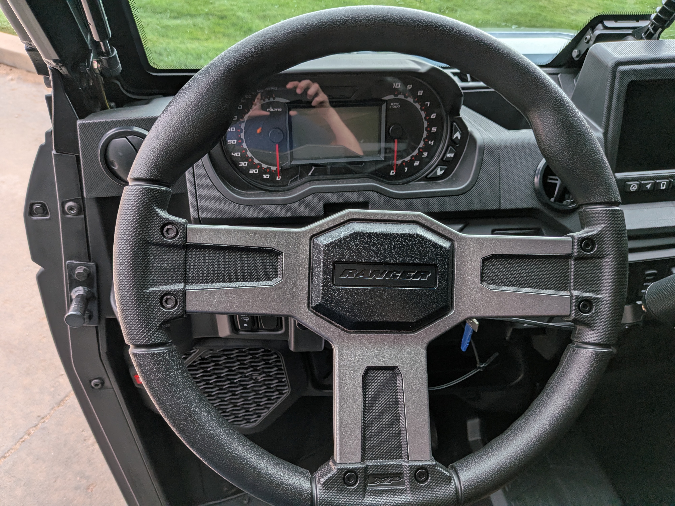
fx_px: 468
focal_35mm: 24
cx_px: 338
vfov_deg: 56.8
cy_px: 253
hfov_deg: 71.6
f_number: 1.7
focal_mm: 4.53
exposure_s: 1/267
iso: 26
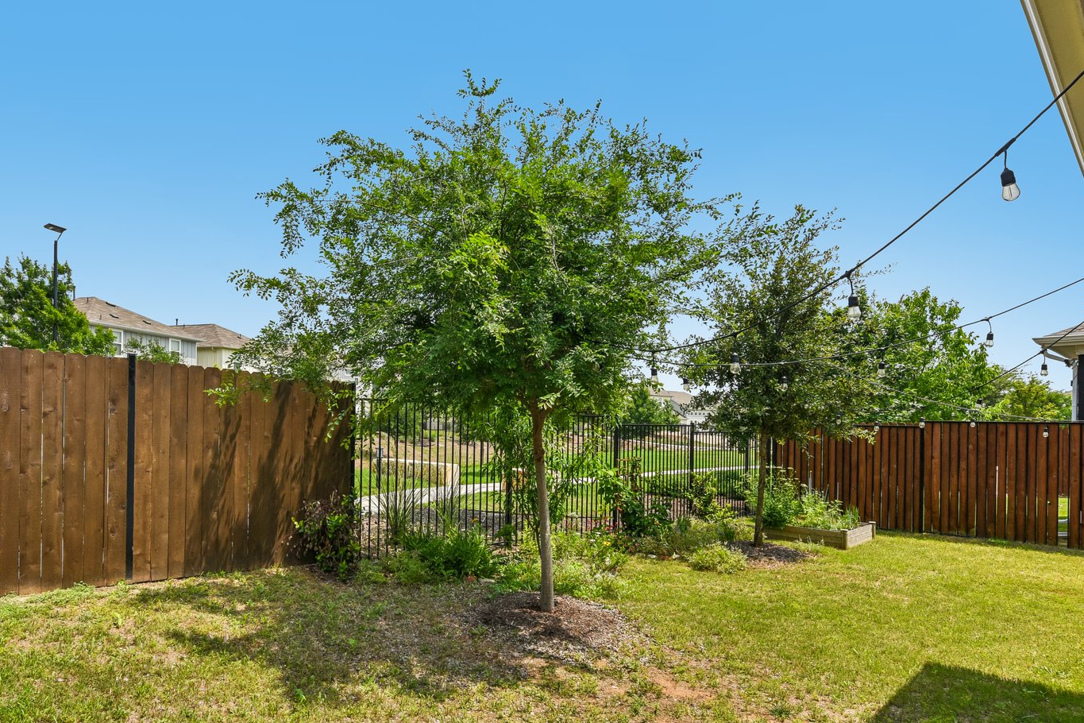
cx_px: 446
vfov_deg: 59.2
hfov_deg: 80.5
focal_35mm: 21
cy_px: 417
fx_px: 632
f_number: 8
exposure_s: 1/400
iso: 100
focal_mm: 14
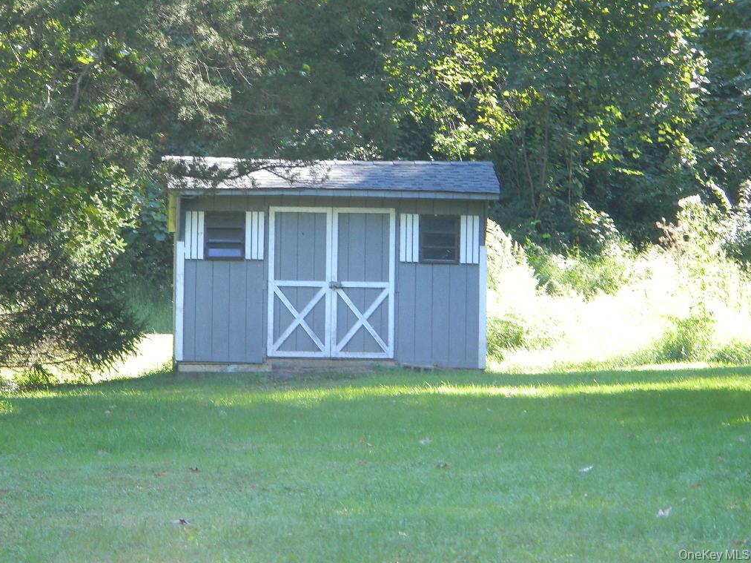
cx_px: 374
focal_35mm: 179
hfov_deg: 11.0
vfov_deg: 8.3
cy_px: 279
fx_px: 3882
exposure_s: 1/40
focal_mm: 31.8
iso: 110
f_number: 5.1
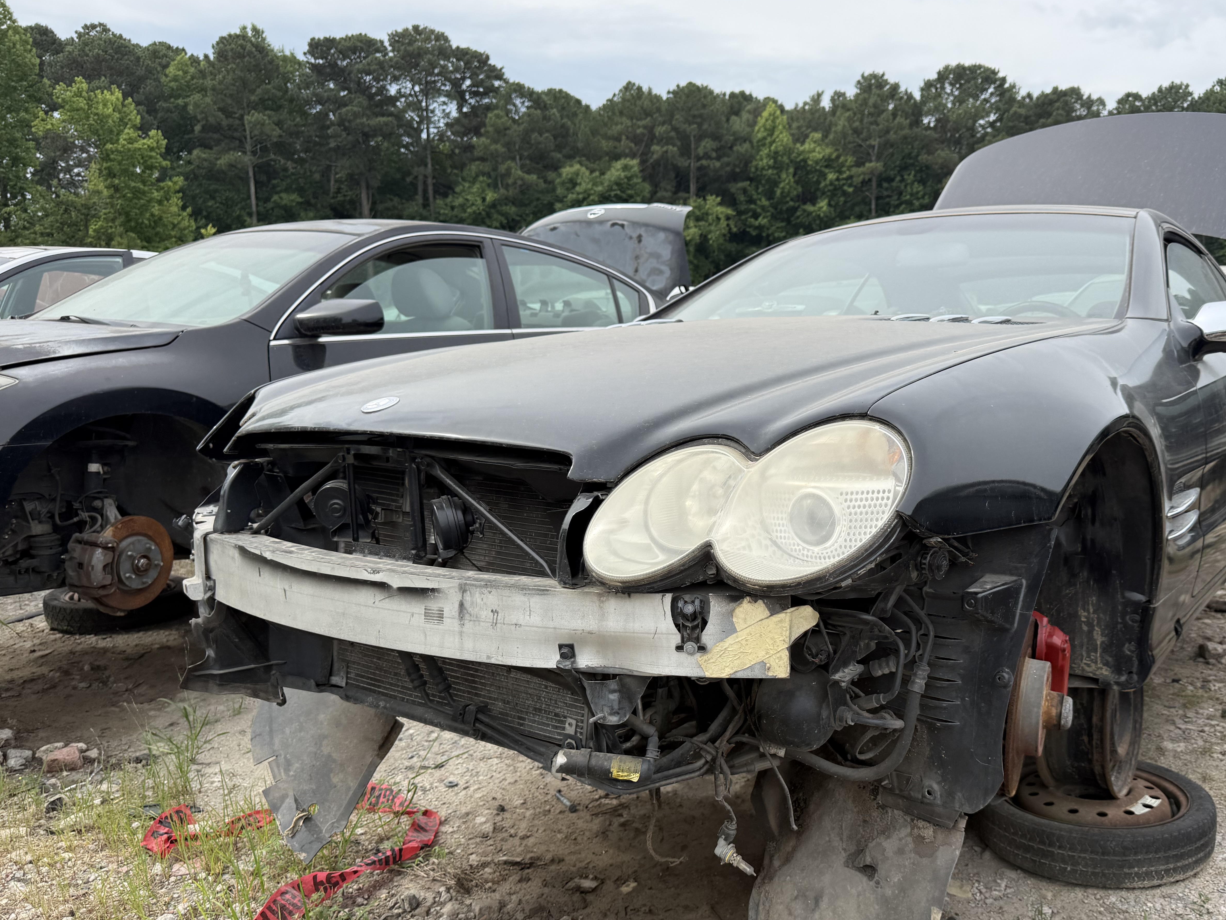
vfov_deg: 48.2
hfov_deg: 61.2
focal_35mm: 29
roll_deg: -0.9
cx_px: 731
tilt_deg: -7.1
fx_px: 1027
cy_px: 490
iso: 80
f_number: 1.78
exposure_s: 1/2053
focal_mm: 6.76
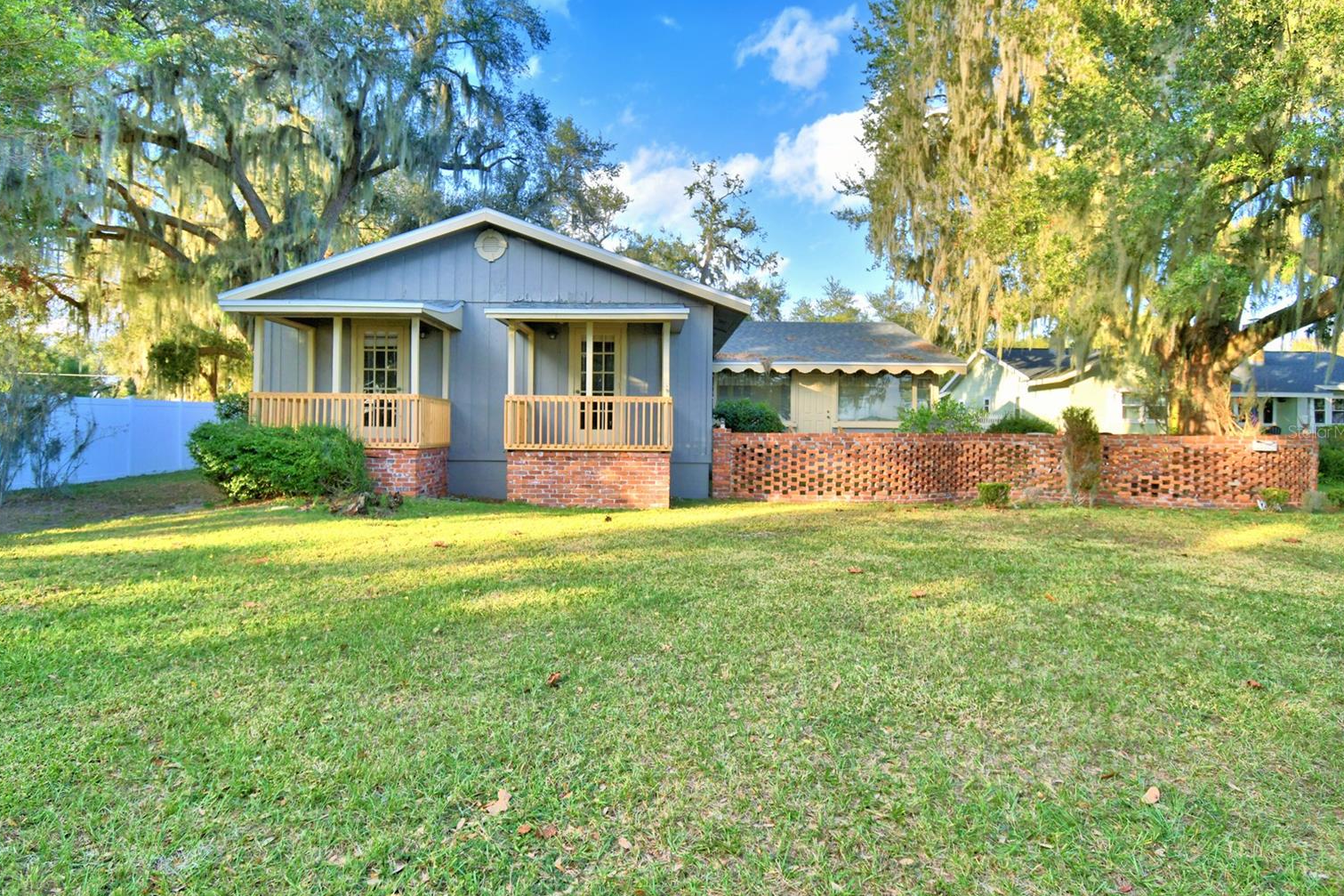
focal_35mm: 18
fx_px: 672
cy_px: 432
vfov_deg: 67.4
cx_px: 656
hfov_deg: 90.0
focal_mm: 11.5
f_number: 4.8
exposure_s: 1/400
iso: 200
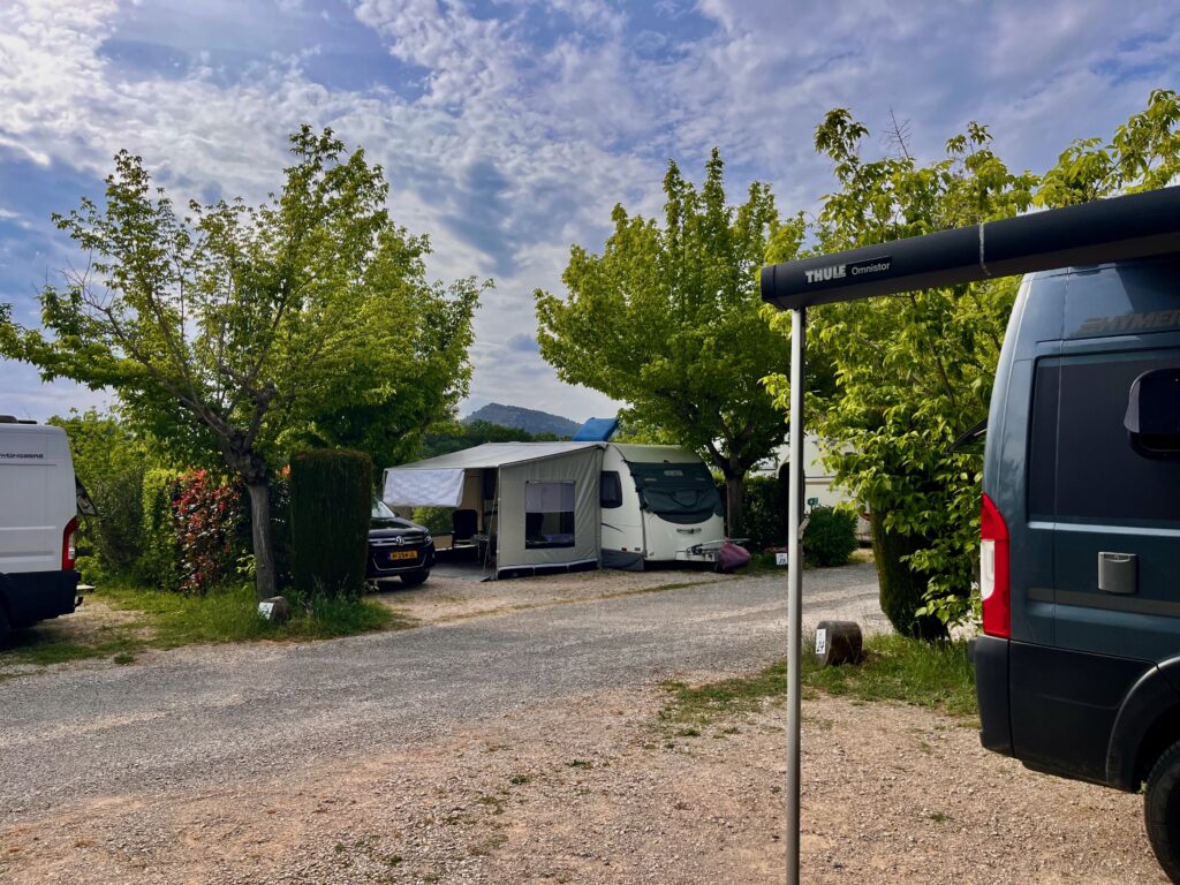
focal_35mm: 26
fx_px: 886
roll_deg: -0.9
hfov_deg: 67.3
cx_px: 590
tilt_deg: +0.5
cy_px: 442
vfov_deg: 53.1
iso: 50
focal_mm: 5.1
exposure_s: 1/3521
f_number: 1.6
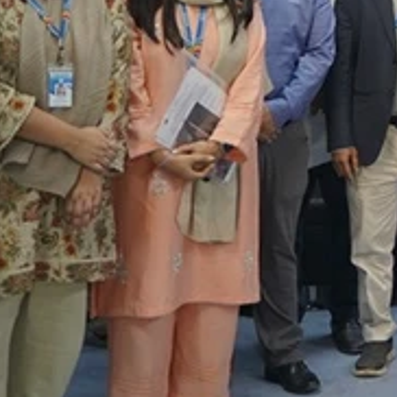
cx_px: 969
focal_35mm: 115
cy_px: -119
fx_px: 1492
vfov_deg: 14.5
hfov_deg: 12.0
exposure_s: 1/160
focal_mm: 24
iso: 500
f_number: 2.8
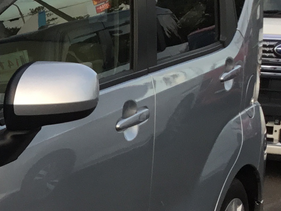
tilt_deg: -14.8
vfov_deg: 11.5
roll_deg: -0.1
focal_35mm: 127
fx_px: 1031
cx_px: -178
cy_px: 227
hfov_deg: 14.2
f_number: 2.4
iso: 32
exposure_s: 1/60
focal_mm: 3.3
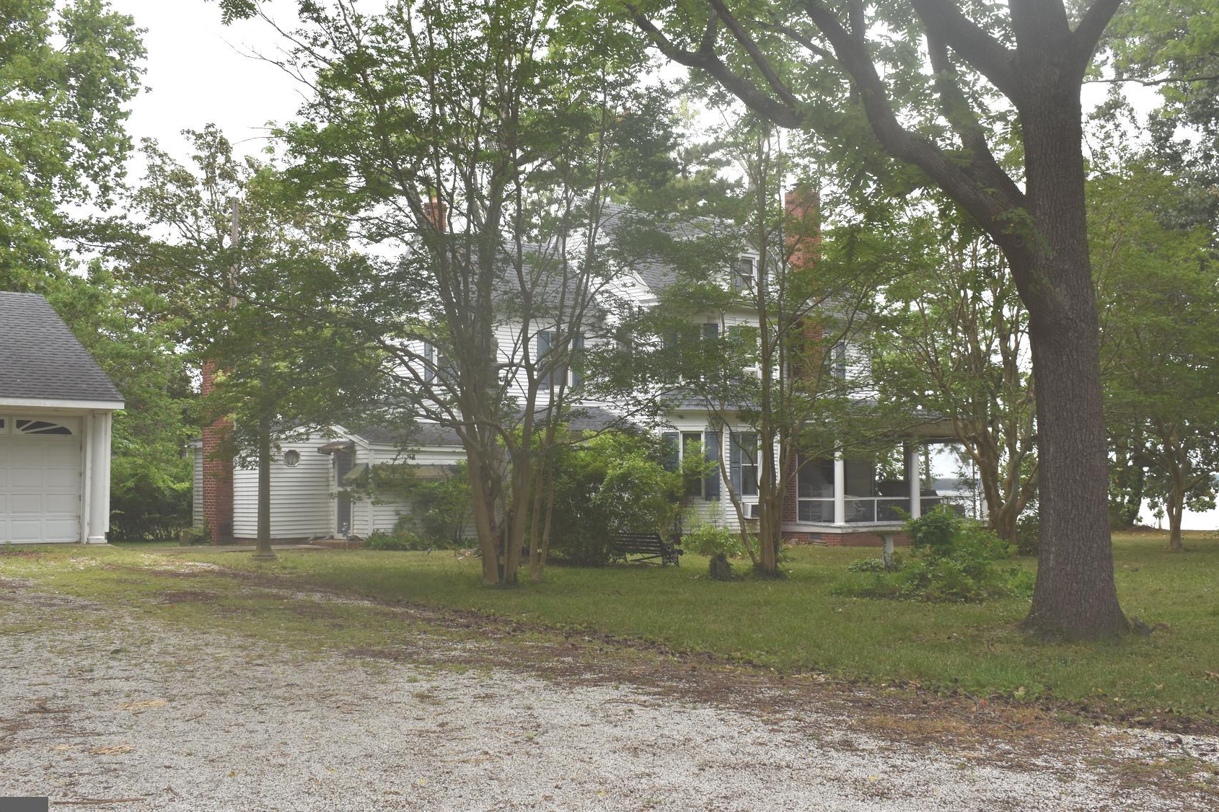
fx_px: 1354
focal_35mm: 40
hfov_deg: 48.5
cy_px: 357
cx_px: 627
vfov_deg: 33.4
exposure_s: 1/160
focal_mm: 22
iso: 100
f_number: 6.3
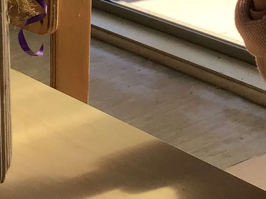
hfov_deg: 14.6
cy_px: -135
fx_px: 1030
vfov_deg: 10.5
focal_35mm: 134
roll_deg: +0.4
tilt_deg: -10.9
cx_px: 231
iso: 25
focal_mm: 3.3
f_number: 2.4
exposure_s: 1/550
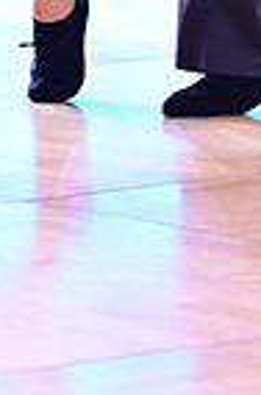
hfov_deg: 1.8
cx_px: -11
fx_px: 8283
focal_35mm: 758
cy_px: -395
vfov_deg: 2.7
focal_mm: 185
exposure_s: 1/250
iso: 2000
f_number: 2.8
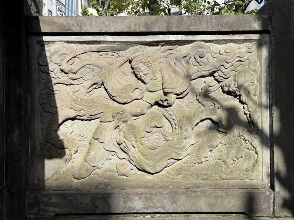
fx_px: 221
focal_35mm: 26
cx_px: 147
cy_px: 110
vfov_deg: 53.1
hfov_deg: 67.3
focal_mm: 5.96
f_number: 1.6
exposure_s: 1/1567
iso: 50
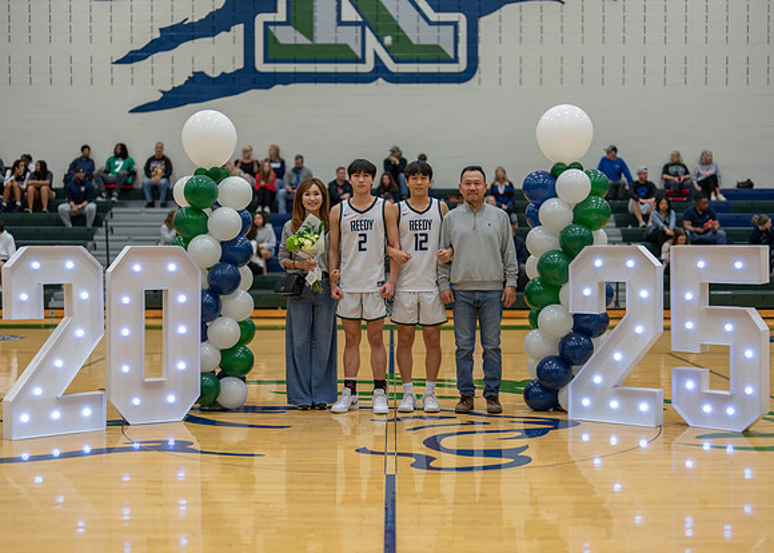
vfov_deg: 27.0
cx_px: 387
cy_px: 276
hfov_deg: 37.2
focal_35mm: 52
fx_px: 1151
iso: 250
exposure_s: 1/400
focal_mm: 50
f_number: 1.2
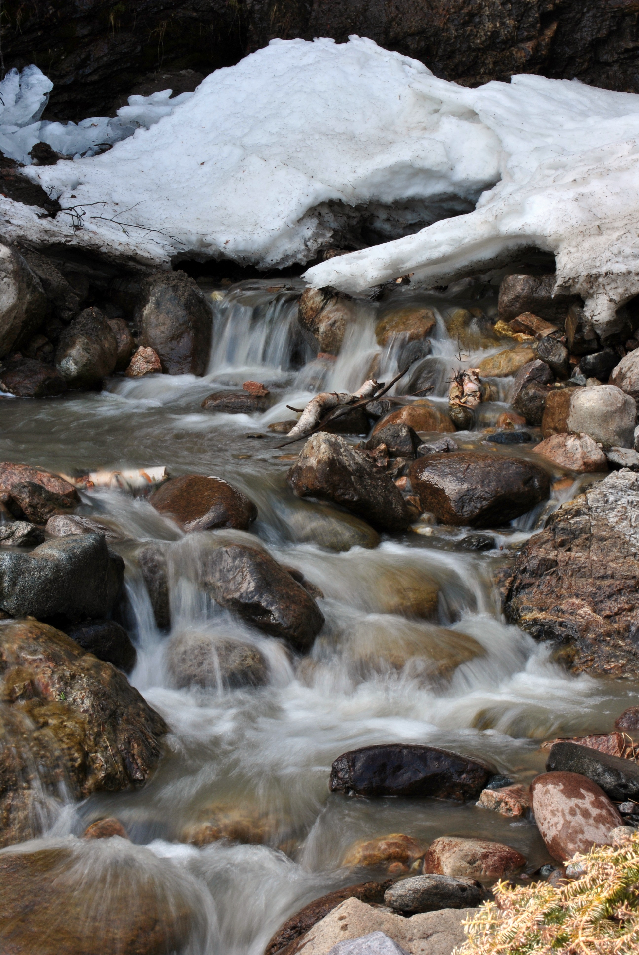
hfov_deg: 16.6
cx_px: 320
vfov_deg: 24.6
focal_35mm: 82
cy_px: 478
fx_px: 2190
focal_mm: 55
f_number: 22
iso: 100
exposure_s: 1/8
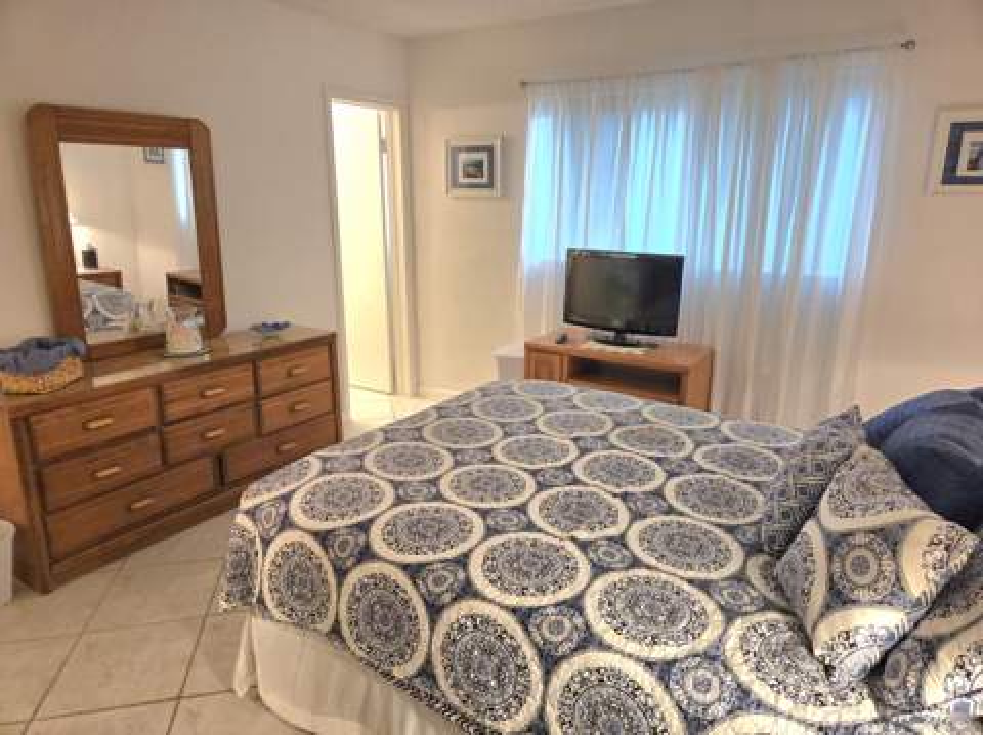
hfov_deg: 74.0
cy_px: 368
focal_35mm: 23
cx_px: 492
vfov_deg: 58.8
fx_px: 652
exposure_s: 1/120
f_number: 1.8
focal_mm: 5.4
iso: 500
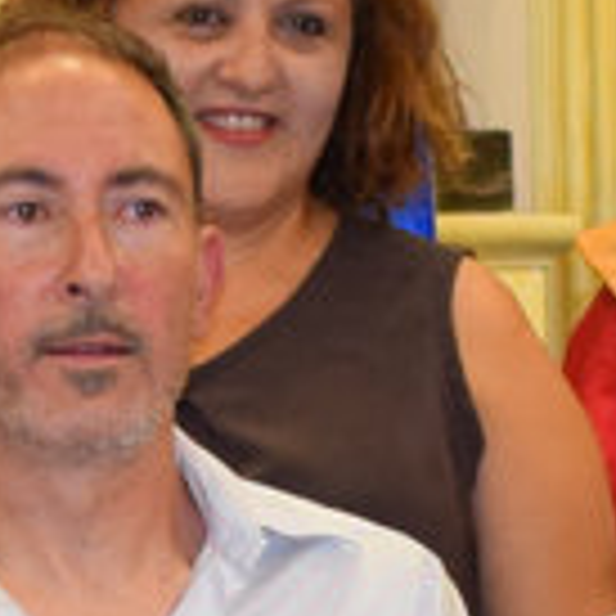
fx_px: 8819
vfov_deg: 4.0
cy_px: 1111
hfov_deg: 4.0
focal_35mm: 438
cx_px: 234
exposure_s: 1/80
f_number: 4.5
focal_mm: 29
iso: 800
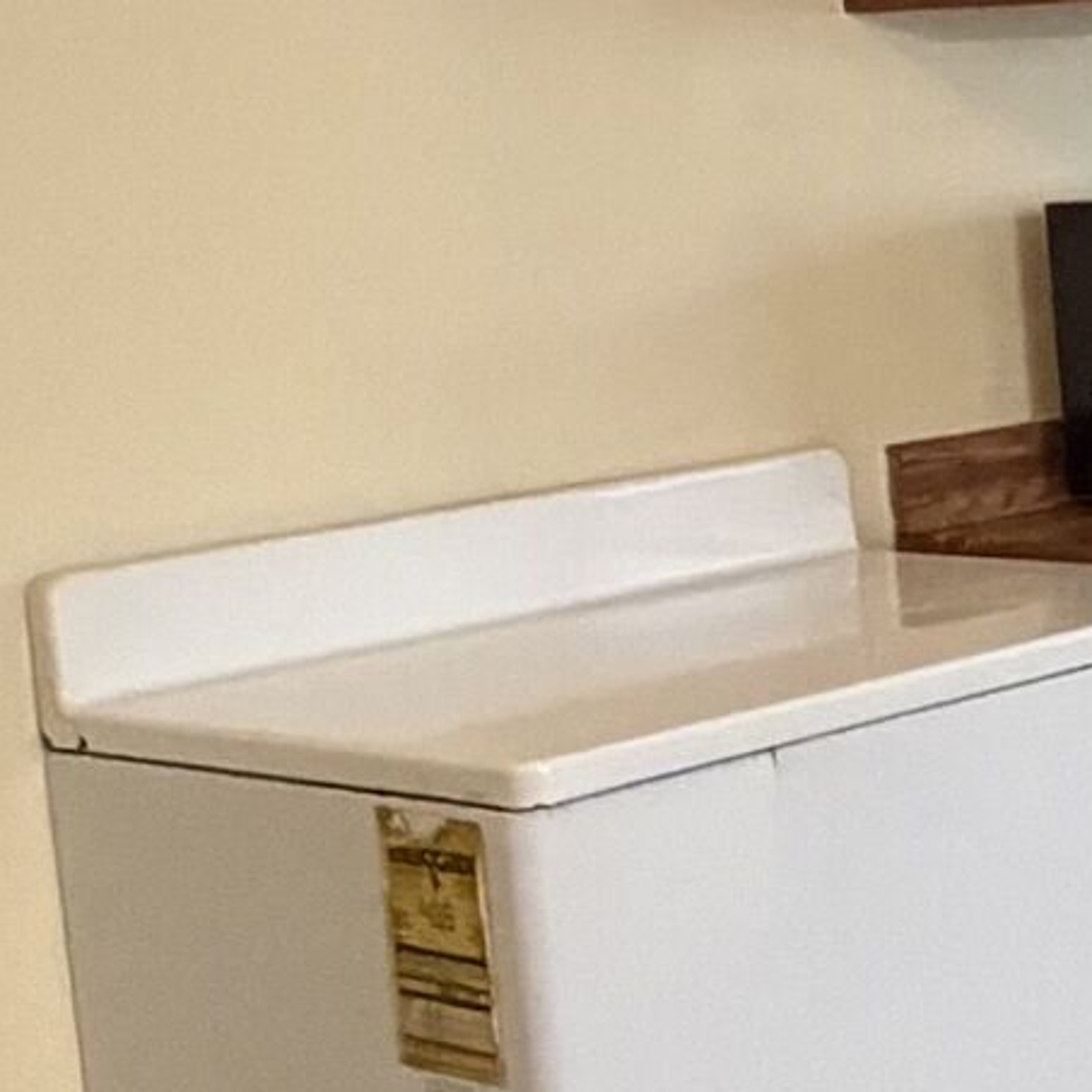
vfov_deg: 20.3
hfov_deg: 13.5
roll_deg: +2.9
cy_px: 174
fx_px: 2998
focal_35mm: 84
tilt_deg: -3.9
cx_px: 2775
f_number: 2.2
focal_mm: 2.22
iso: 800
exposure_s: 1/60
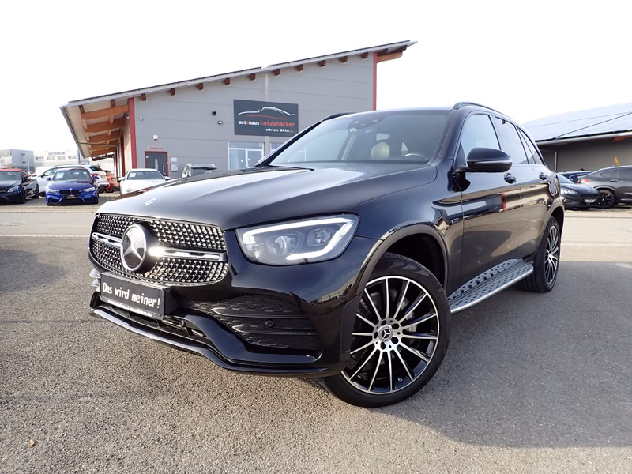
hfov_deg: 69.4
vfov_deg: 54.9
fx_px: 456
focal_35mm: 25
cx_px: 316
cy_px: 237
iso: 100
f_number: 2.8
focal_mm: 4.5
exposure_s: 1/320
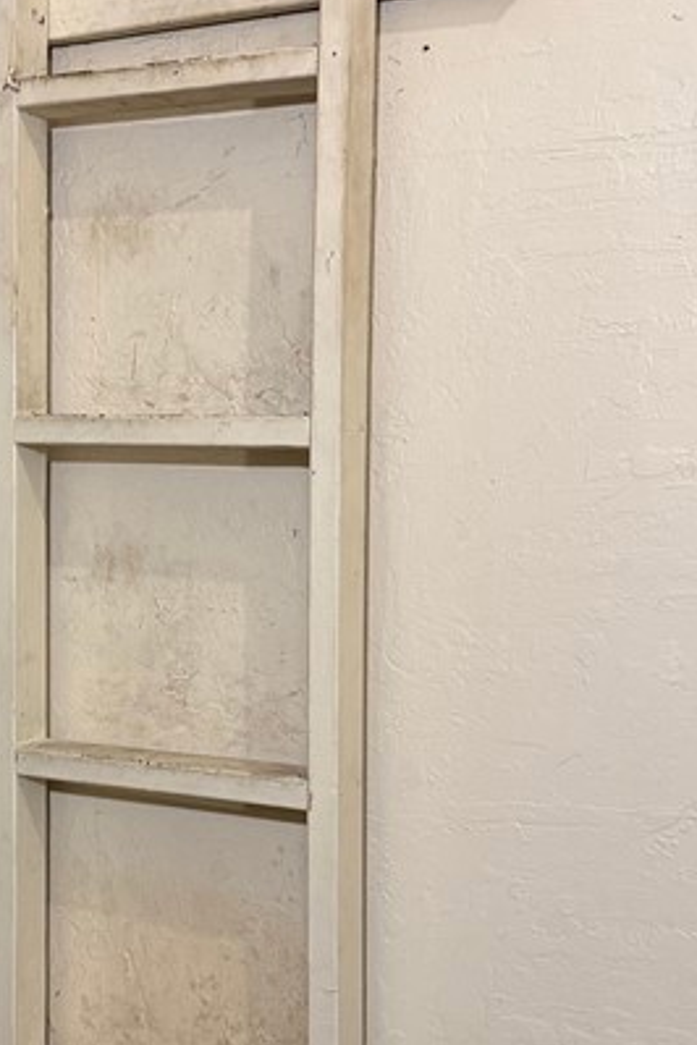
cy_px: 545
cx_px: -13
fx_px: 1859
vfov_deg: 31.4
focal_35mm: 64
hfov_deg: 20.5
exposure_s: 1/60
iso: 320
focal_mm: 6.76
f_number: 1.78
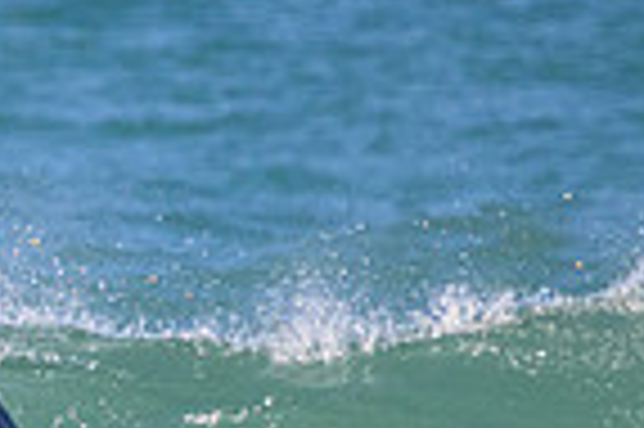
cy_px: 696
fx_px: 58161
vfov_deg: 0.4
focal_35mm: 3255
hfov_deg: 0.6
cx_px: -482
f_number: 11
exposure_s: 1/2000
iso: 2000
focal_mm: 800
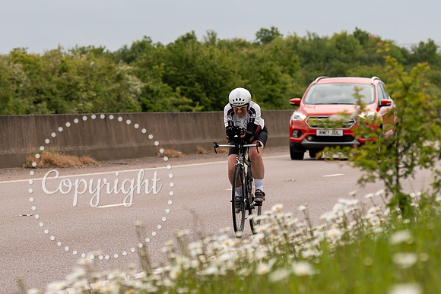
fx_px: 3798
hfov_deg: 6.6
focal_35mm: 310
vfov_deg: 4.4
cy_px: 113
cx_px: 255
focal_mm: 114
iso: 125
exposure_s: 1/800
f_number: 4
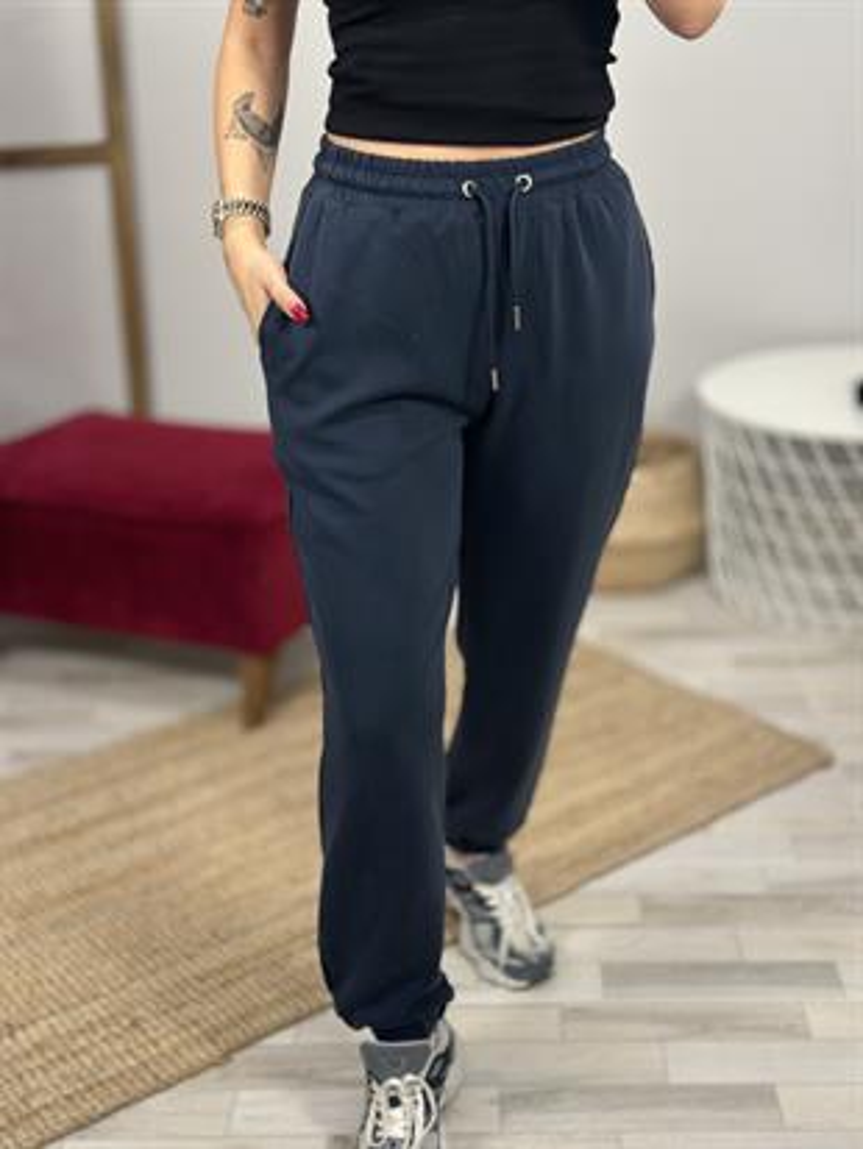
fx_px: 1595
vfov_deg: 39.6
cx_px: 432
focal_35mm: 48
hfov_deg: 30.3
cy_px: 574
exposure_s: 1/100
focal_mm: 6.86
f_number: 1.78
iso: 200
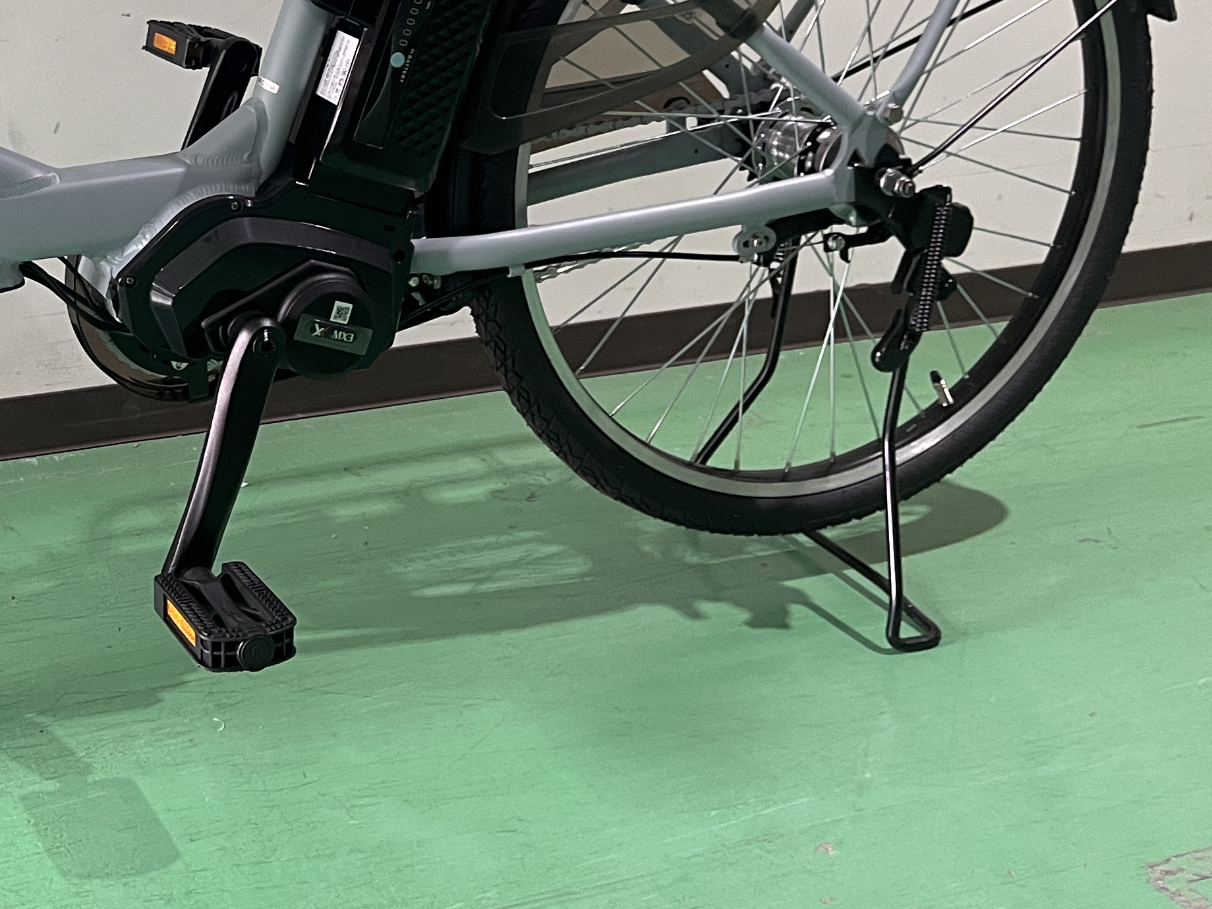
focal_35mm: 57
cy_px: -82
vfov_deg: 24.1
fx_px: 1996
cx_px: -81
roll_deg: +1.3
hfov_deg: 30.6
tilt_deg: -11.4
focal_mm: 5.1
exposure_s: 1/60
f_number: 1.6
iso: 160
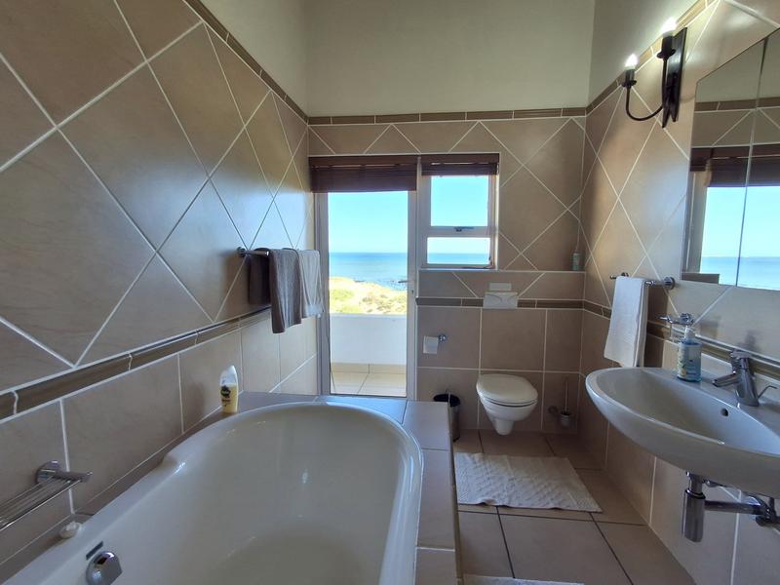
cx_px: 390
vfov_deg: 78.1
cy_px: 292
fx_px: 361
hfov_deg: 94.5
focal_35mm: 16
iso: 40
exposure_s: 1/145
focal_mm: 1.64
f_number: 2.2
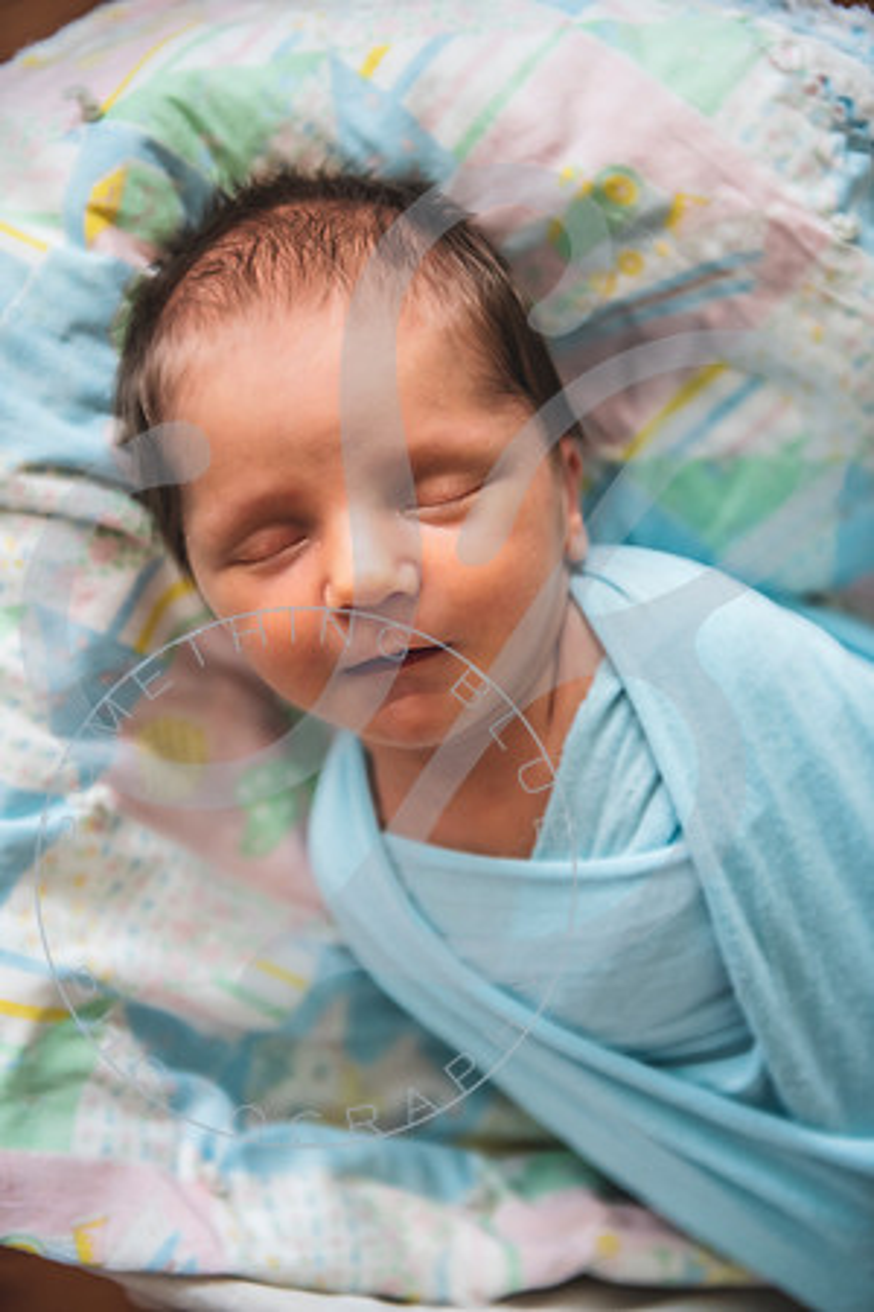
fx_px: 2185
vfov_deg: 33.4
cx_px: 437
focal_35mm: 60
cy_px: 656
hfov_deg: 22.6
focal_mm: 60
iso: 1000
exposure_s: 1/125
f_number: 2.8
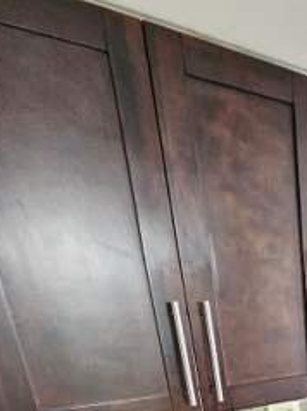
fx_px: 415
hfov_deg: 32.9
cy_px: 468
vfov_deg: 40.6
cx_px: 374
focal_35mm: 35
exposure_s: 1/24
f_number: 2.2
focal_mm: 1.74
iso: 800
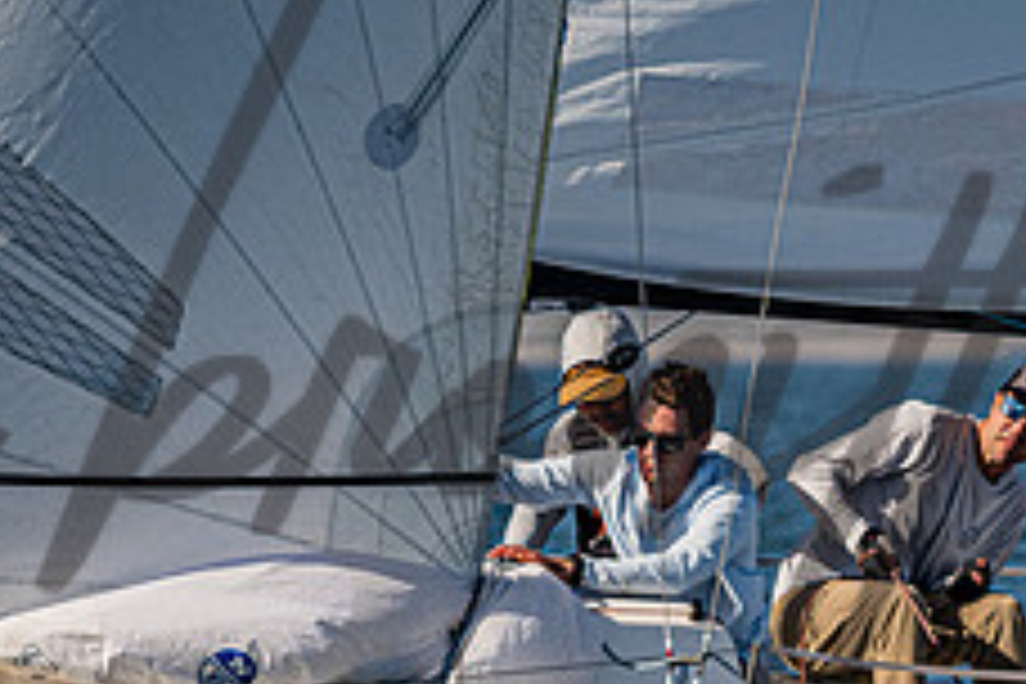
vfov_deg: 1.0
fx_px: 39127
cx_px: 867
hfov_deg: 1.5
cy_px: 684
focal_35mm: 1373
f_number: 5.6
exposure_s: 1/3200
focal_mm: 400
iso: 320
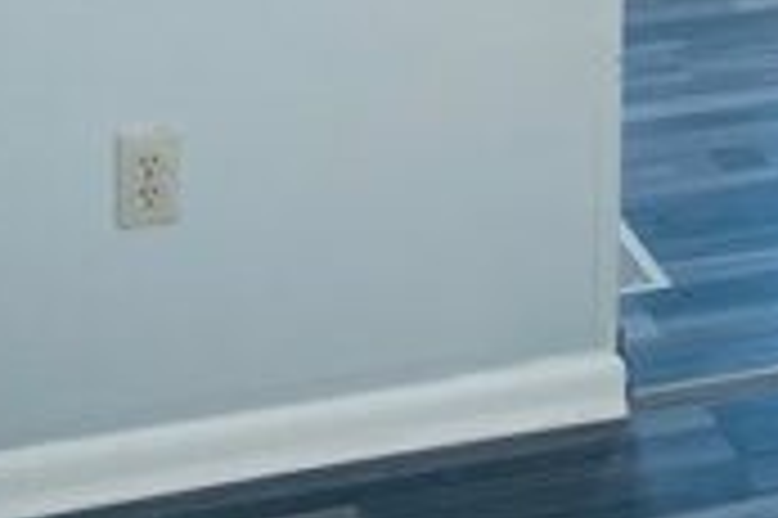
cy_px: -545
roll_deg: -1.8
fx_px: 2699
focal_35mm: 125
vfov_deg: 10.1
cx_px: 1232
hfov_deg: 15.0
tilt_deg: -6.6
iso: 50
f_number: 1.5
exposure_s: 1/160
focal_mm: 5.7
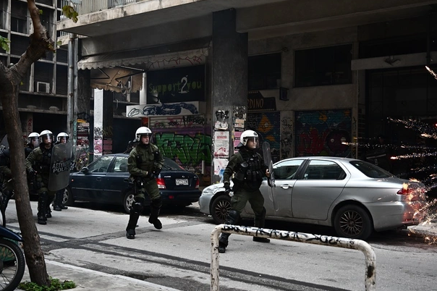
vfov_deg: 31.9
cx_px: 227
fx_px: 510
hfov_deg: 46.4
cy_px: 143
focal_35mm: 42
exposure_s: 1/640
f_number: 4
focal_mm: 39
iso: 640
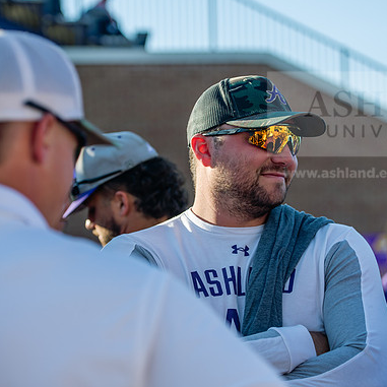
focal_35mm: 106
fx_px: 1341
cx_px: 237
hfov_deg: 16.4
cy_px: 195
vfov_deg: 16.4
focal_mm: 82
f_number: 3.5
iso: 160
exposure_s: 1/1000
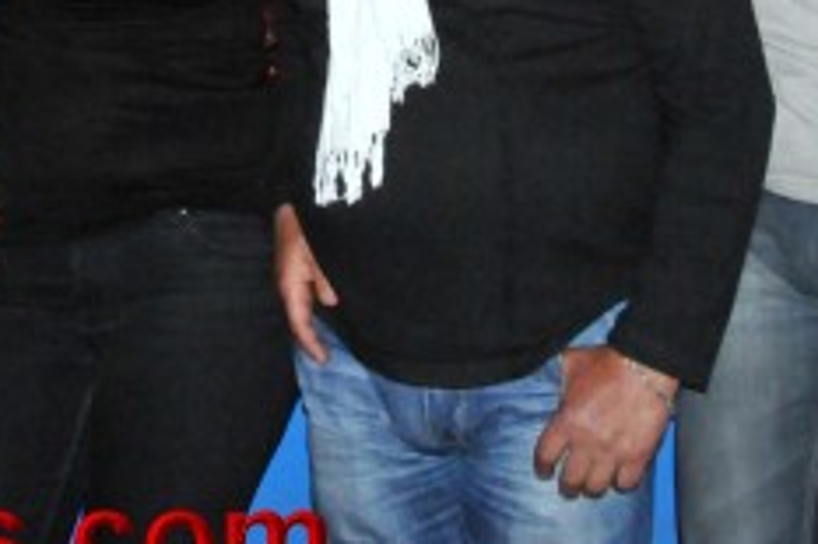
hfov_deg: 24.9
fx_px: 1839
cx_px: 253
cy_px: -212
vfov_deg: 15.8
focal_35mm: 81
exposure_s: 1/160
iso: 3200
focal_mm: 18
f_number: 7.1
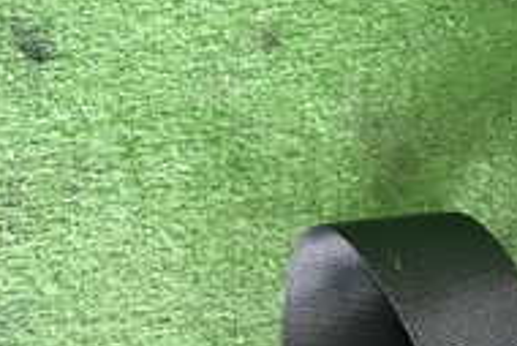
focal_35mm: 82
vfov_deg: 15.9
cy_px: 447
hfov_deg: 21.9
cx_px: 697
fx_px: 1178
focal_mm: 4.5
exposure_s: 1/30
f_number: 2
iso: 200
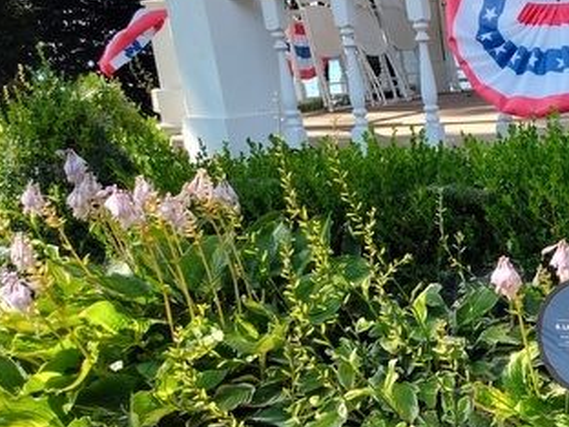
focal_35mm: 59
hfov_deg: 29.4
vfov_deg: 24.4
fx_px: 970
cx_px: 631
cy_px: 345
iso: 100
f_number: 1.8
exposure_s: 1/429
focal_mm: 5.56
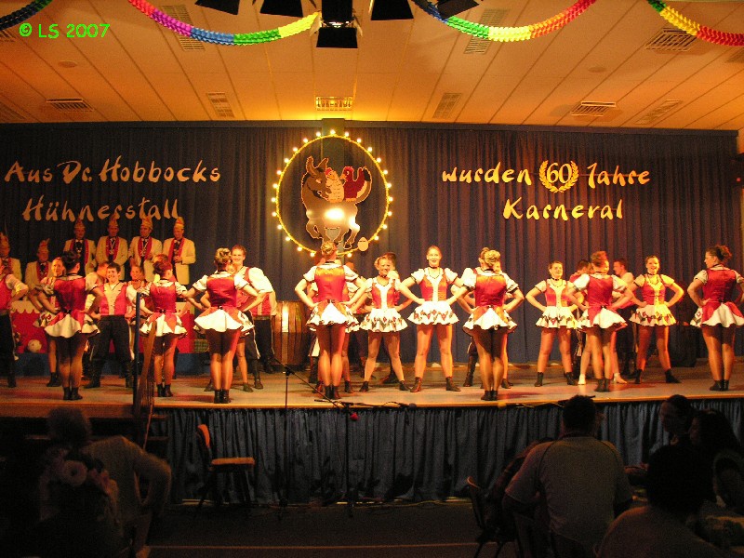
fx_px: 752
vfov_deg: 40.7
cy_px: 279
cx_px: 372
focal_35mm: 35
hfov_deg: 52.6
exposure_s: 1/12
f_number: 2.8
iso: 200
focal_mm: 8.9
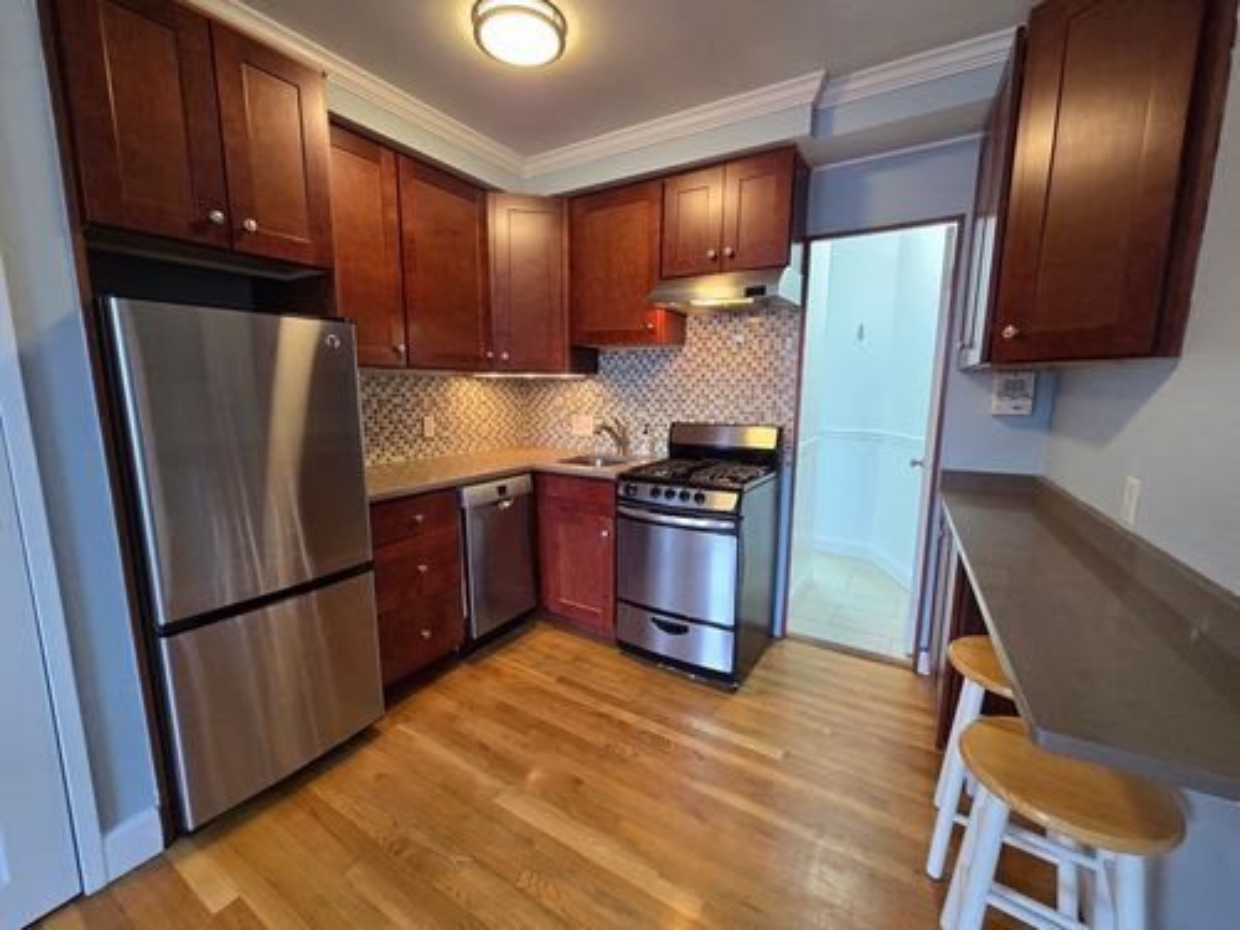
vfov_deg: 89.9
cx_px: 620
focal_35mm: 13
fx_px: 466
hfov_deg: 106.2
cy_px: 465
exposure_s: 1/60
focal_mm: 2.2
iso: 200
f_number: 2.2
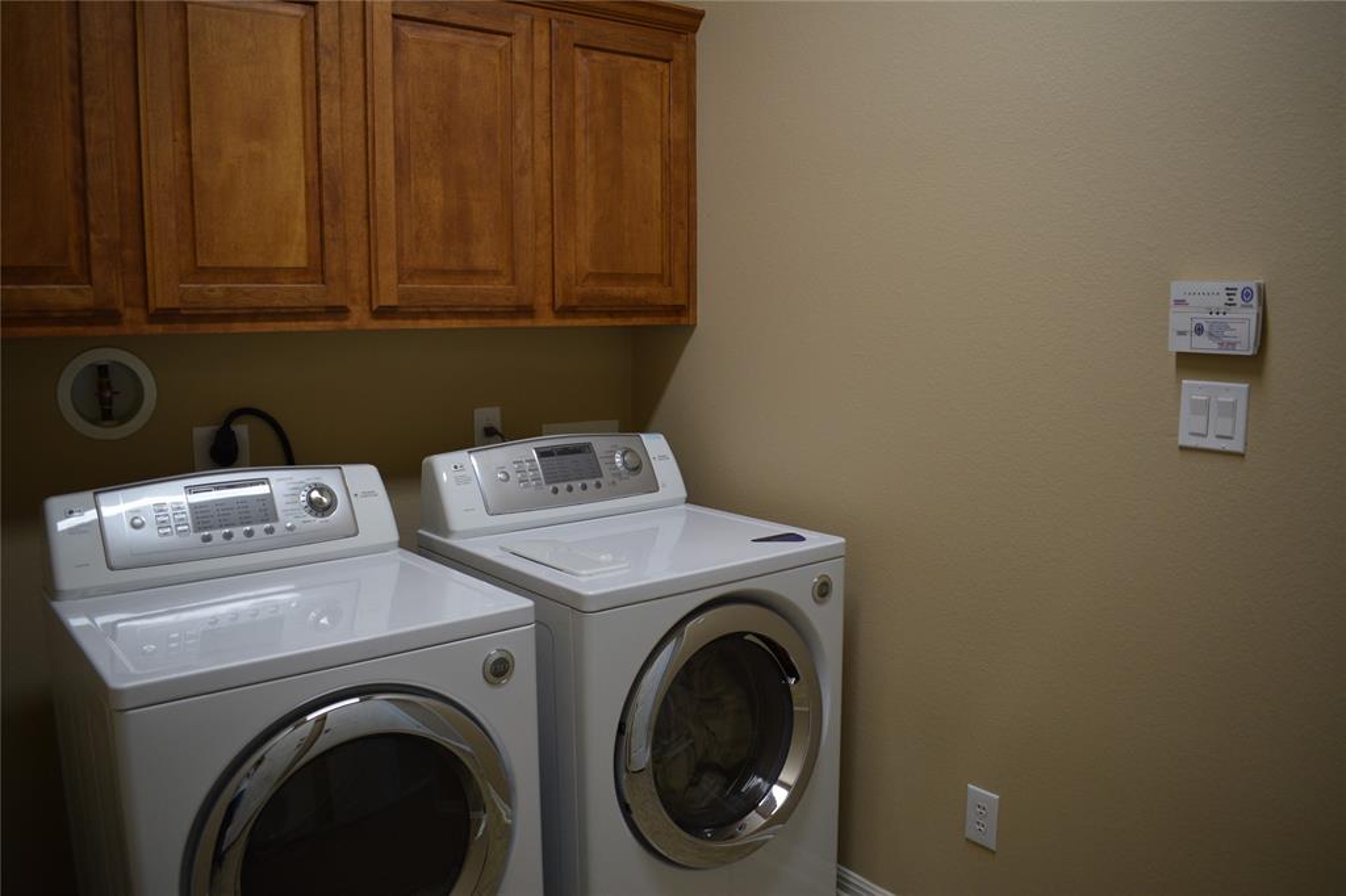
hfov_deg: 67.4
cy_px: 448
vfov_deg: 47.9
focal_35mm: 27
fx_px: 1009
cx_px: 673
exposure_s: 1/80
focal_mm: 18
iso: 400
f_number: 4.5
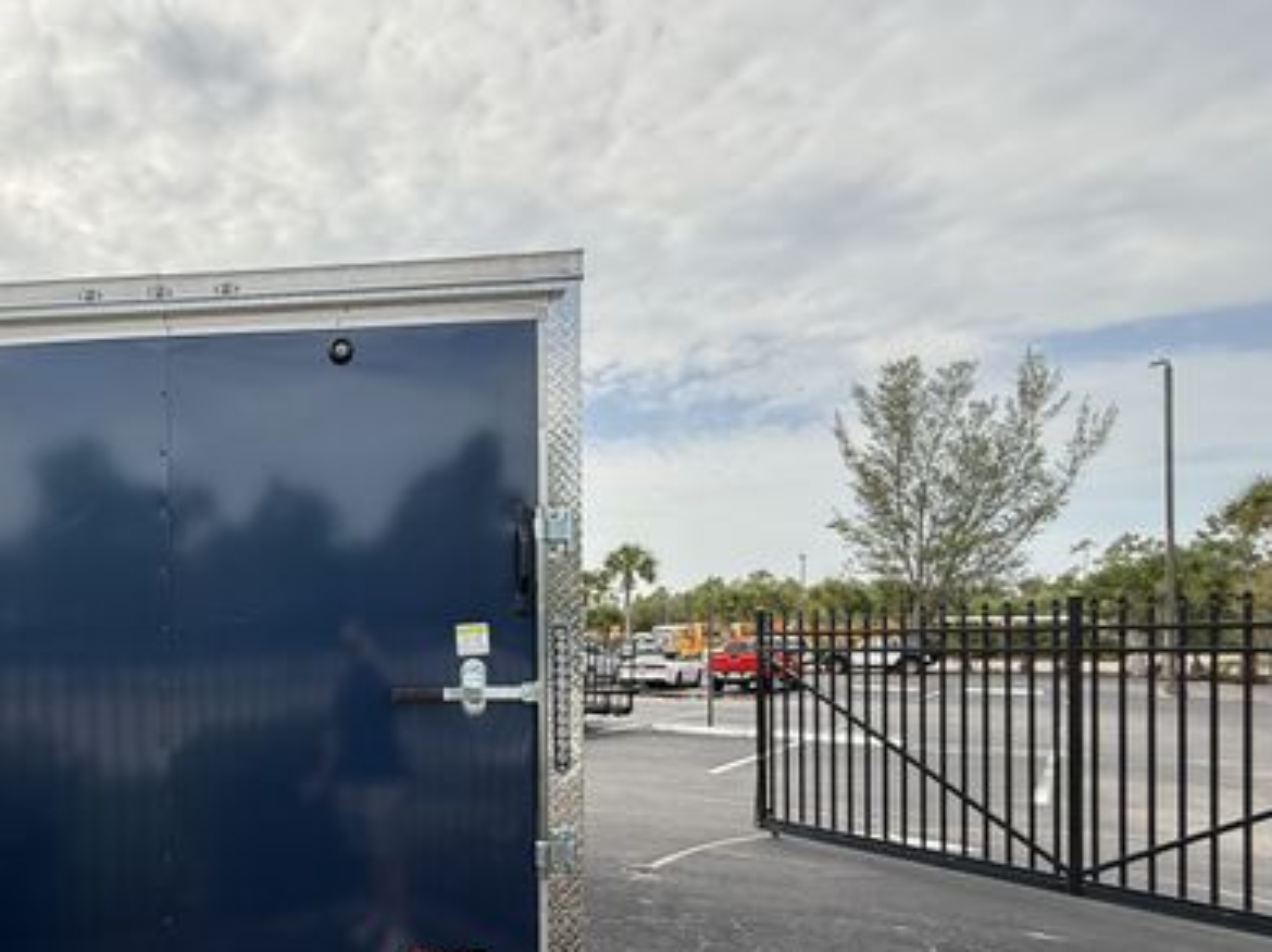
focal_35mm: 23
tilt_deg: +1.8
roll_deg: +1.9
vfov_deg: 57.2
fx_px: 845
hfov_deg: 67.3
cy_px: 652
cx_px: 261
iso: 64
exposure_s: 1/498
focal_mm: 2.22
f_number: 2.2
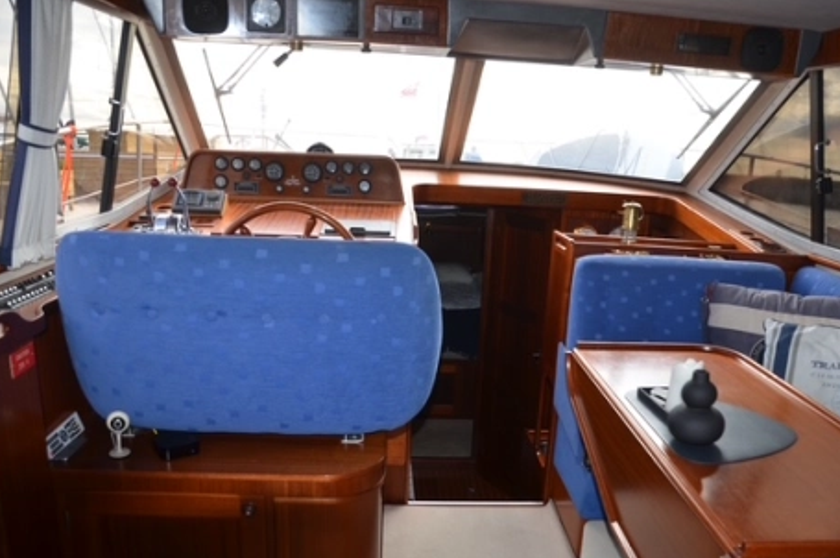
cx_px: 438
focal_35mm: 29
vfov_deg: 44.6
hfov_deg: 63.7
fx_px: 676
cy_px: 335
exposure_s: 1/200
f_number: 3.5
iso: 180
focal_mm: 16
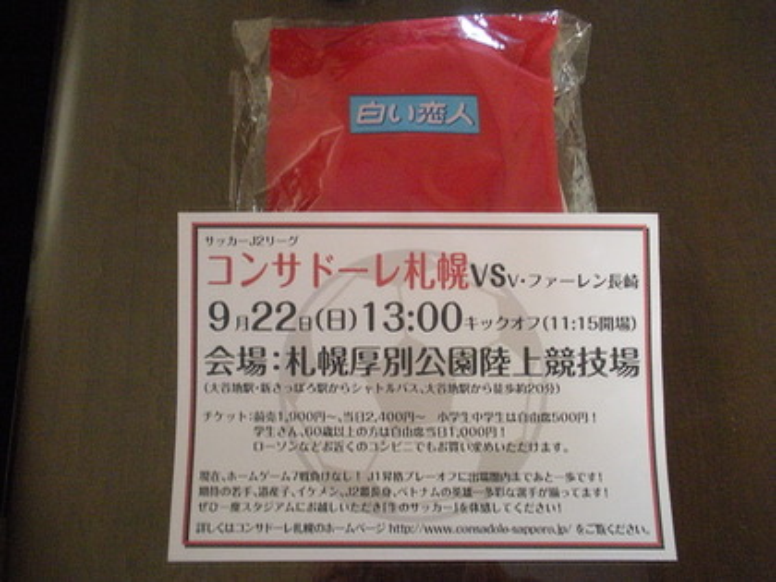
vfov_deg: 39.7
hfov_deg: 51.4
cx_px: 388
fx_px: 807
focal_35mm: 36
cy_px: 291
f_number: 3.5
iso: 698
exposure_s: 1/8
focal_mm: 6.3
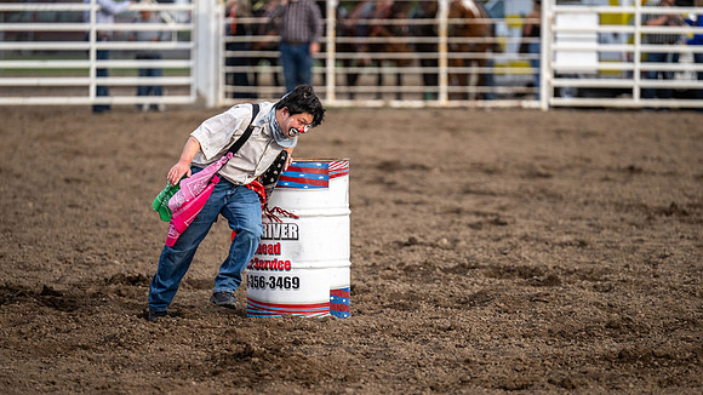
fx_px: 4454
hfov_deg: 9.0
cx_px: 360
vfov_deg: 5.1
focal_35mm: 239
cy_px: 215
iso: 1250
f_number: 2.8
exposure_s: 1/8000
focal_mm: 200
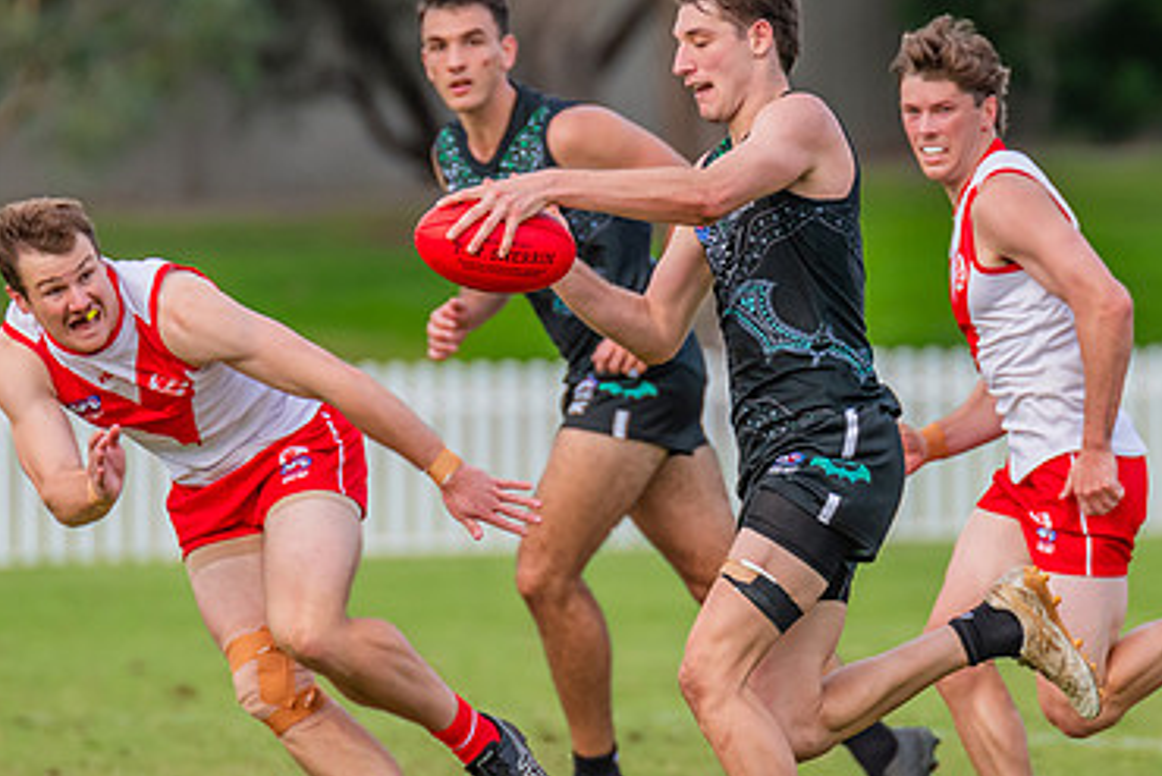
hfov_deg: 2.2
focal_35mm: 927
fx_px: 29932
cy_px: 407
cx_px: 718
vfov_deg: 1.5
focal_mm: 420
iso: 800
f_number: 5
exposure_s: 1/1600
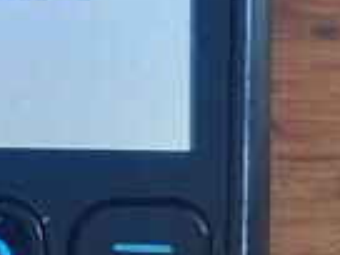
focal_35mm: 191
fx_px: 1876
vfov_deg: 7.8
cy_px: 198
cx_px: -120
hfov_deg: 10.1
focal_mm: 4.32
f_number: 1.5
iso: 200
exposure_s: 1/50
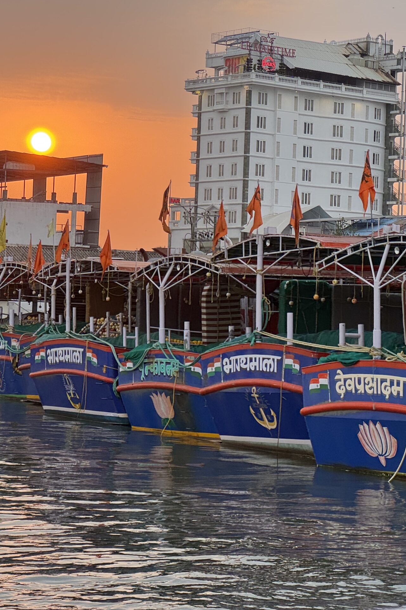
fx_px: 1810
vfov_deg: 19.1
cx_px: 254
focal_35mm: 107
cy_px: 305
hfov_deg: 12.8
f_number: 2.8
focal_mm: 9
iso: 25
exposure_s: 1/99
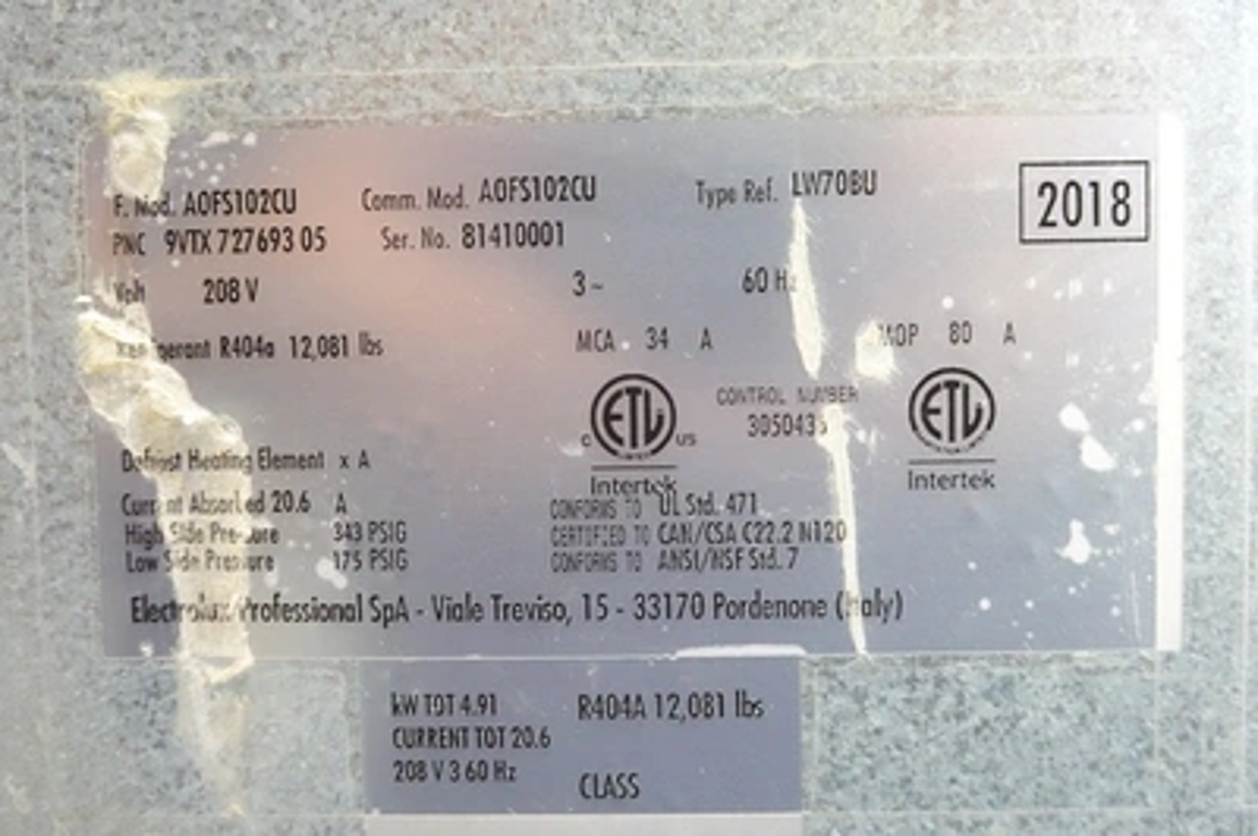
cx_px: 629
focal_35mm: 55
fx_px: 1920
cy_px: 418
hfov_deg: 36.3
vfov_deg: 24.6
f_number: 4
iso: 3200
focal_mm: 20.26
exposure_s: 1/60
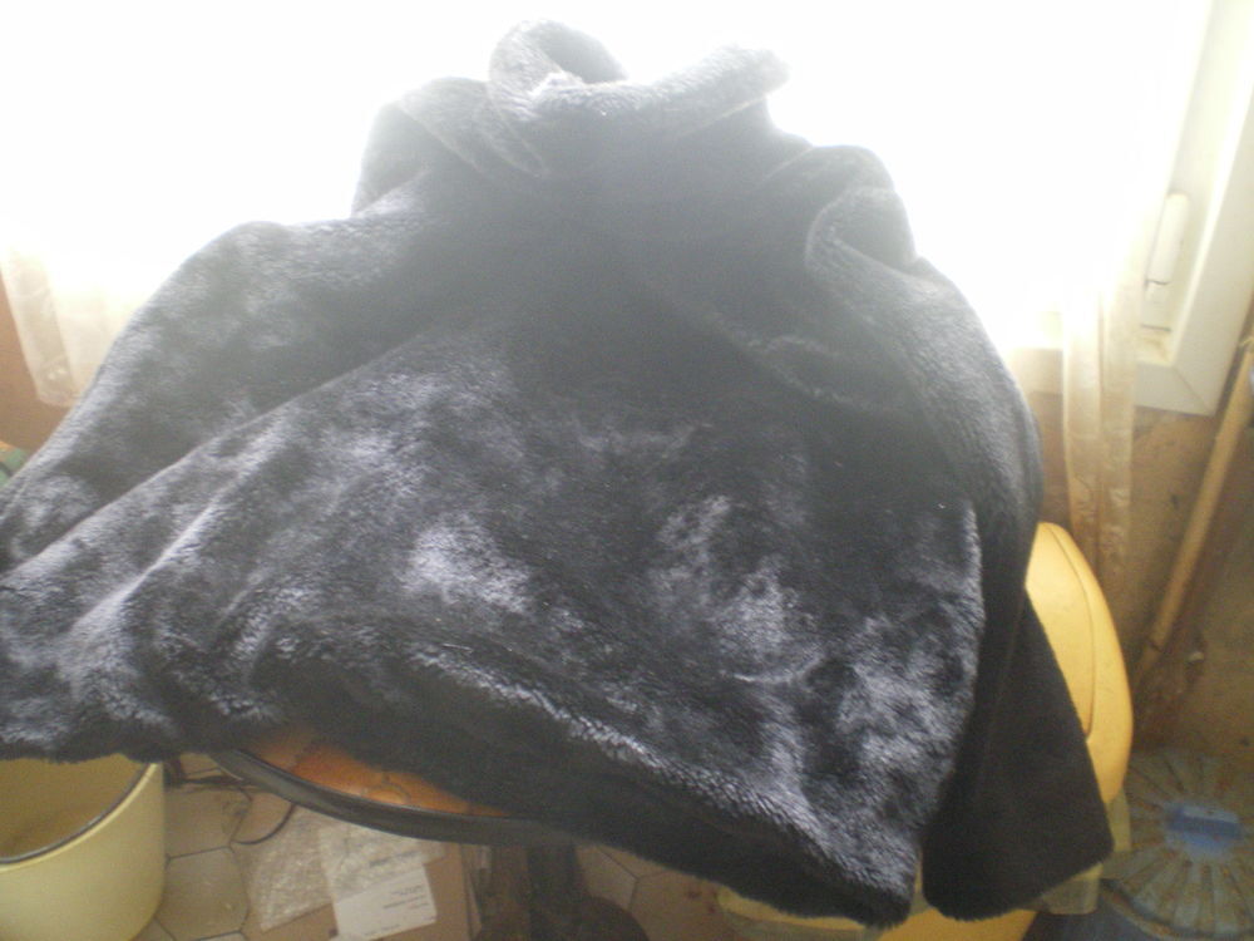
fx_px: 1377
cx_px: 627
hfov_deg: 49.0
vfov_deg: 37.7
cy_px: 470
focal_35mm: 38
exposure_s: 1/6
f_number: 3.1
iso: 400
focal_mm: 6.3
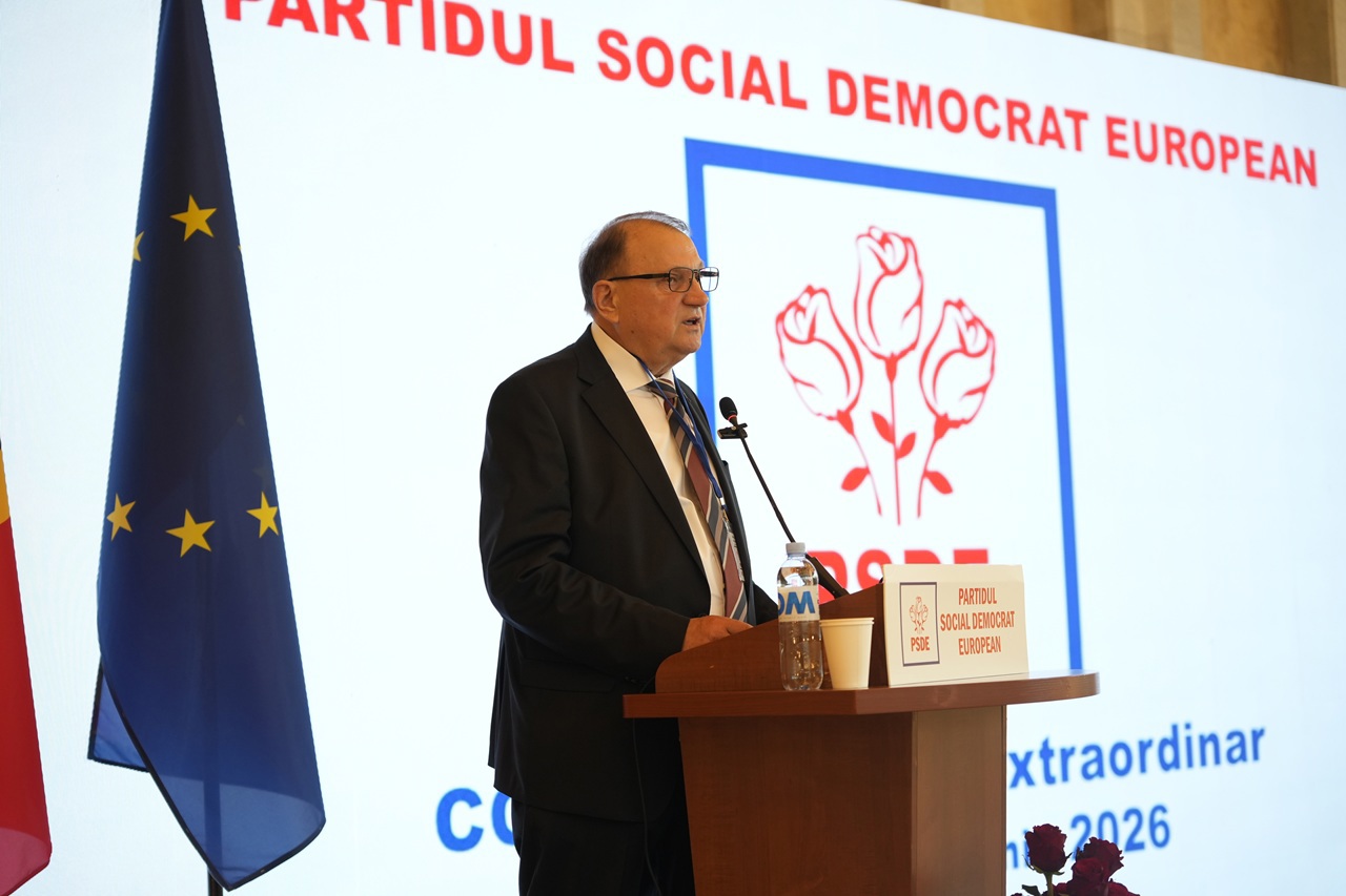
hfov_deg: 31.9
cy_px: 448
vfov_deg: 21.6
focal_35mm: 63
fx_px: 2355
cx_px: 673
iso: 1000
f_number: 2.8
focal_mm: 63
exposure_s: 1/250
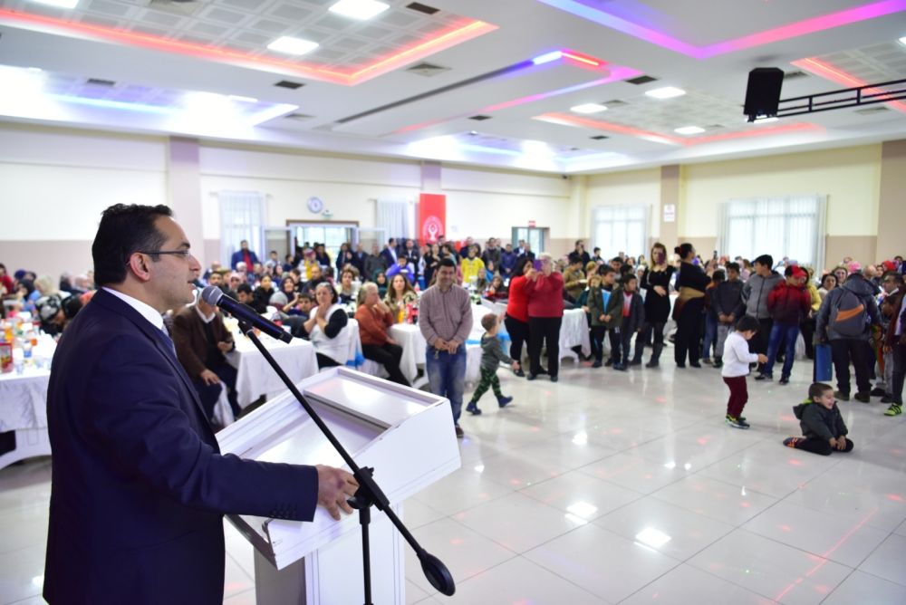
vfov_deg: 53.2
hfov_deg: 73.7
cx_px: 453
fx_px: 604
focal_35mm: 24
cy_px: 302
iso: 1600
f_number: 2.8
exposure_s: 1/125
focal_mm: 24
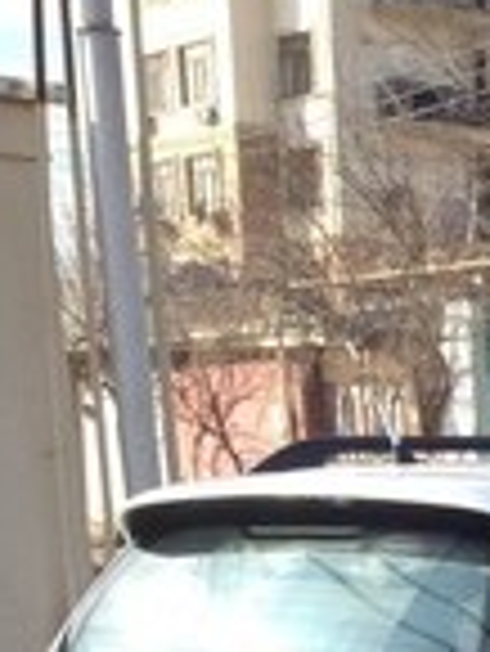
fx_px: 2130
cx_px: 818
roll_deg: +0.1
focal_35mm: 113
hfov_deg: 12.3
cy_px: 1052
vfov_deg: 15.6
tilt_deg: -17.6
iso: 50
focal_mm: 4.12
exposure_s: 1/542
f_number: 2.4
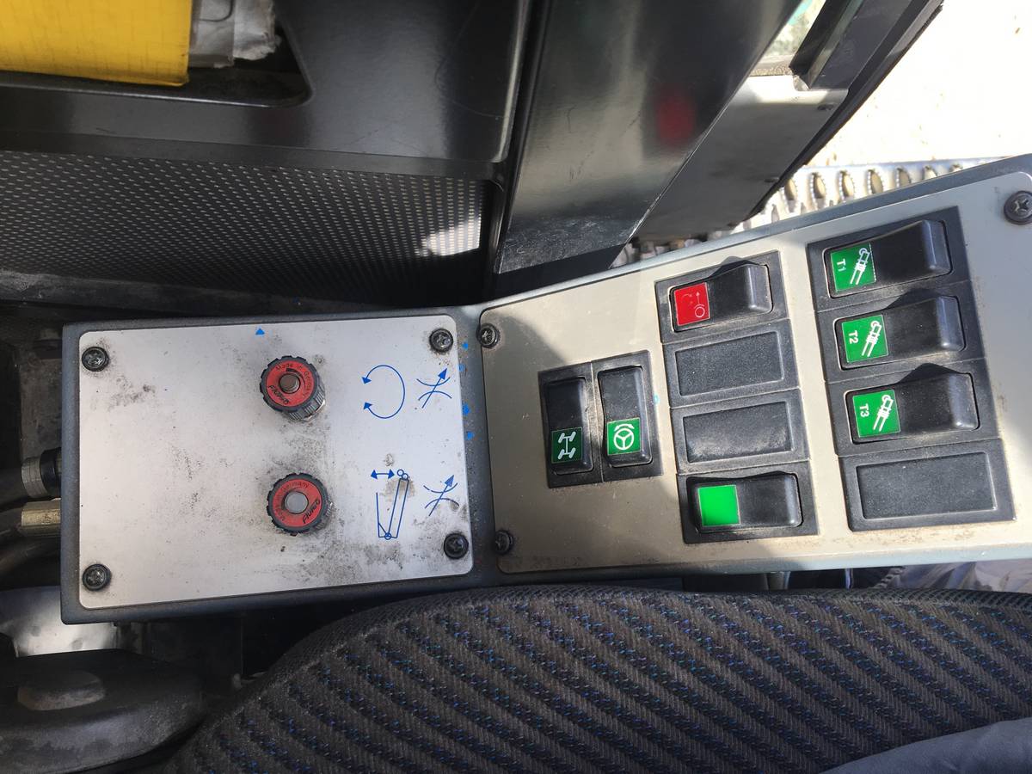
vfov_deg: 48.2
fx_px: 865
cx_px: 516
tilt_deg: -84.2
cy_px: 387
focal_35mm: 29
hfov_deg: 61.7
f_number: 2.2
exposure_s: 1/196
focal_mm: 4.15
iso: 25
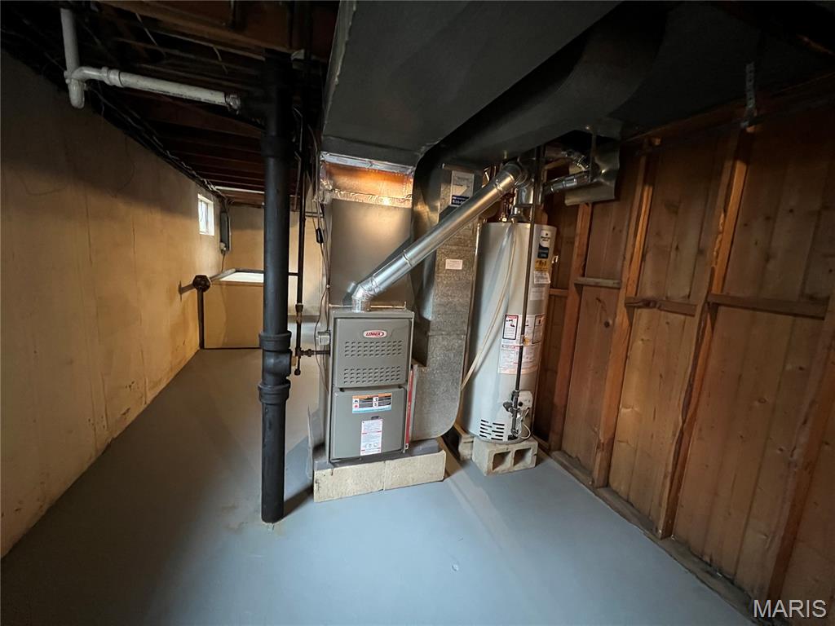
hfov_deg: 106.2
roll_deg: -3.2
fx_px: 314
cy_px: 313
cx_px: 418
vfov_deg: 89.9
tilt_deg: -9.7
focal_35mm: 13
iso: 1250
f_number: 1.8
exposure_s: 1/40
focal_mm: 1.57
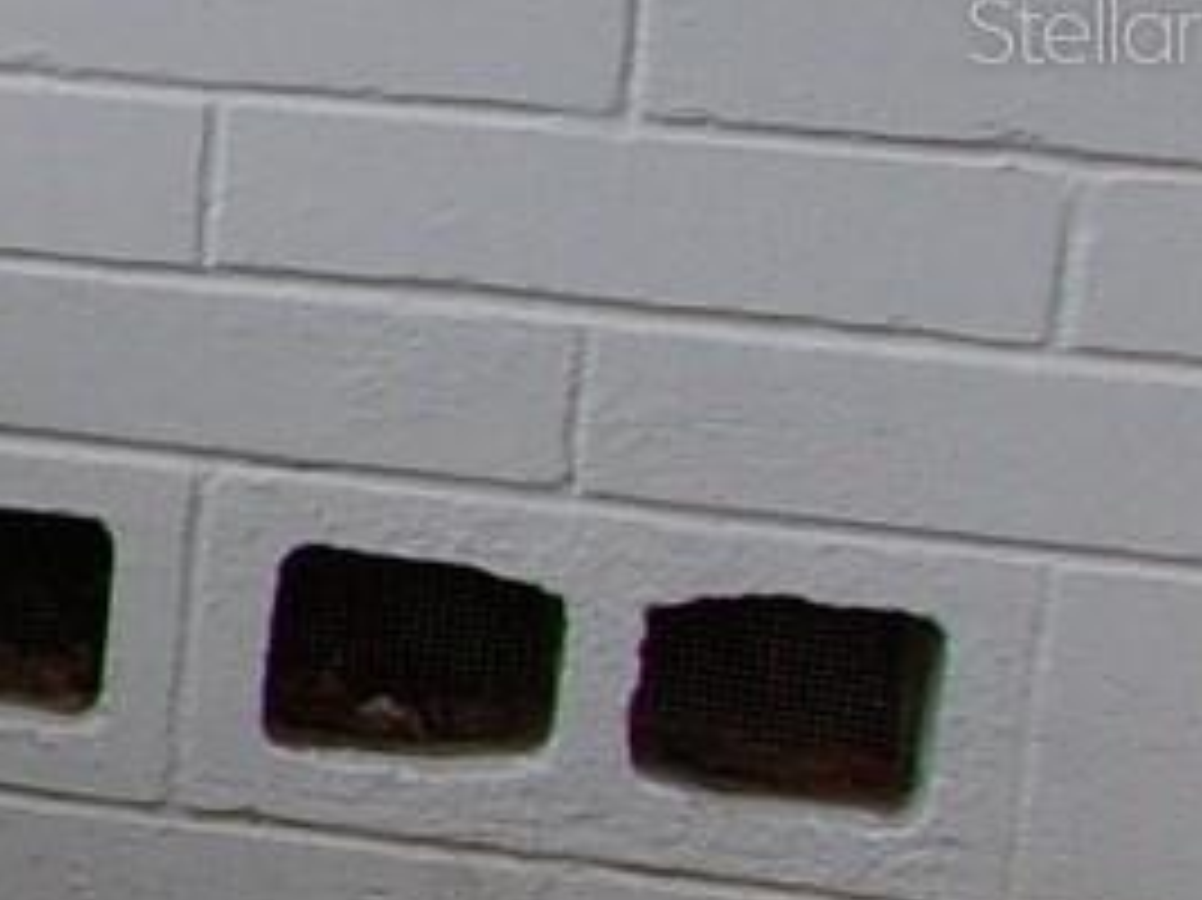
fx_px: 5623
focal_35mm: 162
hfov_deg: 9.8
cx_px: -2210
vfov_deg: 9.1
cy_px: 27
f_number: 3
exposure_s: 1/125
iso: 80
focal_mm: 4.9
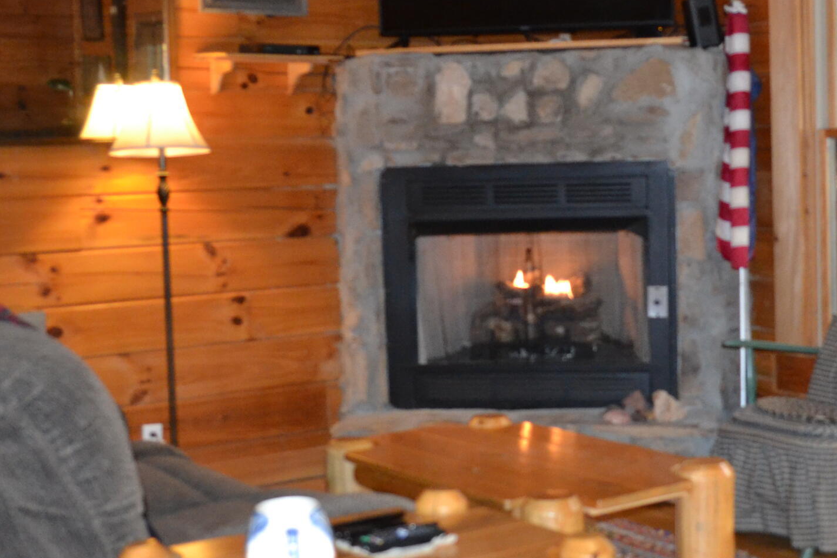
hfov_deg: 34.5
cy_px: 312
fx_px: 1325
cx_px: 600
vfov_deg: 23.8
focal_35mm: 57
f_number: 3.5
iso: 1600
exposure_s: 1/60
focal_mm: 18
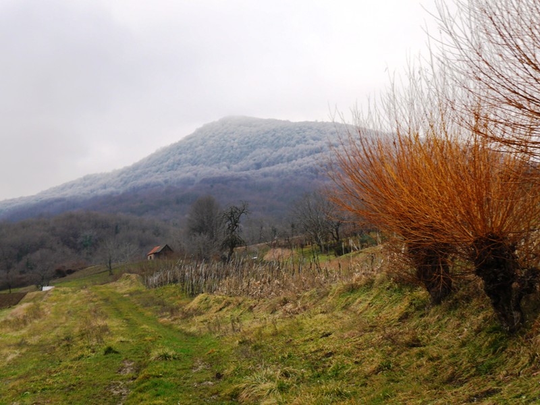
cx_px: 270
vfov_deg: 26.1
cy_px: 202
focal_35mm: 56
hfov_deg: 34.3
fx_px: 874
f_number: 5.3
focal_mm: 28
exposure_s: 1/60
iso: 320
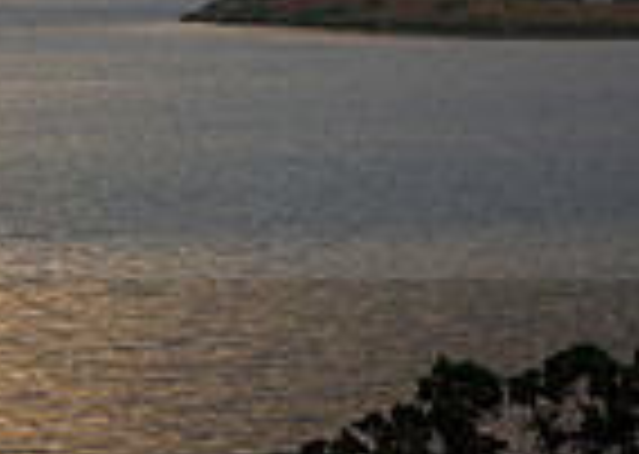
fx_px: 7992
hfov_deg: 4.6
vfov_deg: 3.3
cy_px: -22
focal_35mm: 441
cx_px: -236
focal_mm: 90
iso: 200
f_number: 8
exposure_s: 1/10
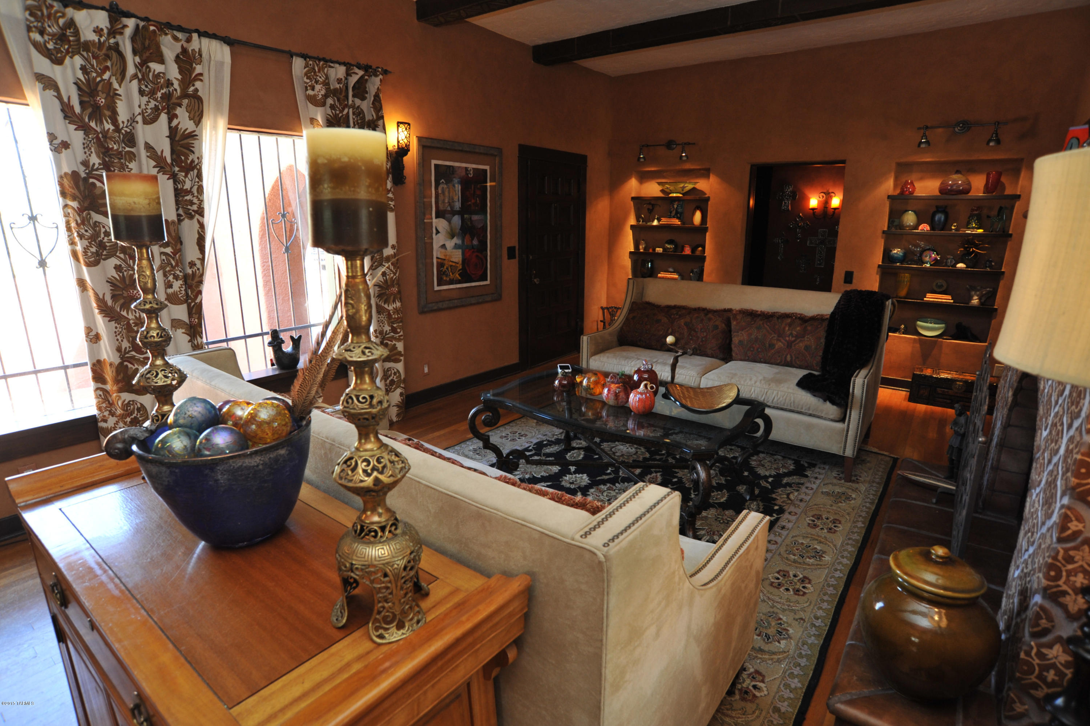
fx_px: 545
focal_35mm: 18
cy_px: 363
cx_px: 545
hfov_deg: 90.0
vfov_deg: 67.3
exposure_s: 1/30
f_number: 7.1
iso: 800
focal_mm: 18
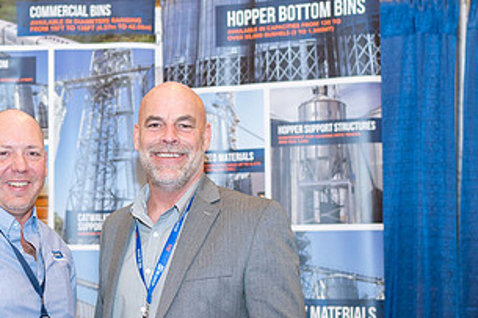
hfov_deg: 28.8
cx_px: 72
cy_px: 265
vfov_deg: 19.7
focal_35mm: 68
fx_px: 902
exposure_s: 1/125
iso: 100
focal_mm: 35
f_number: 2
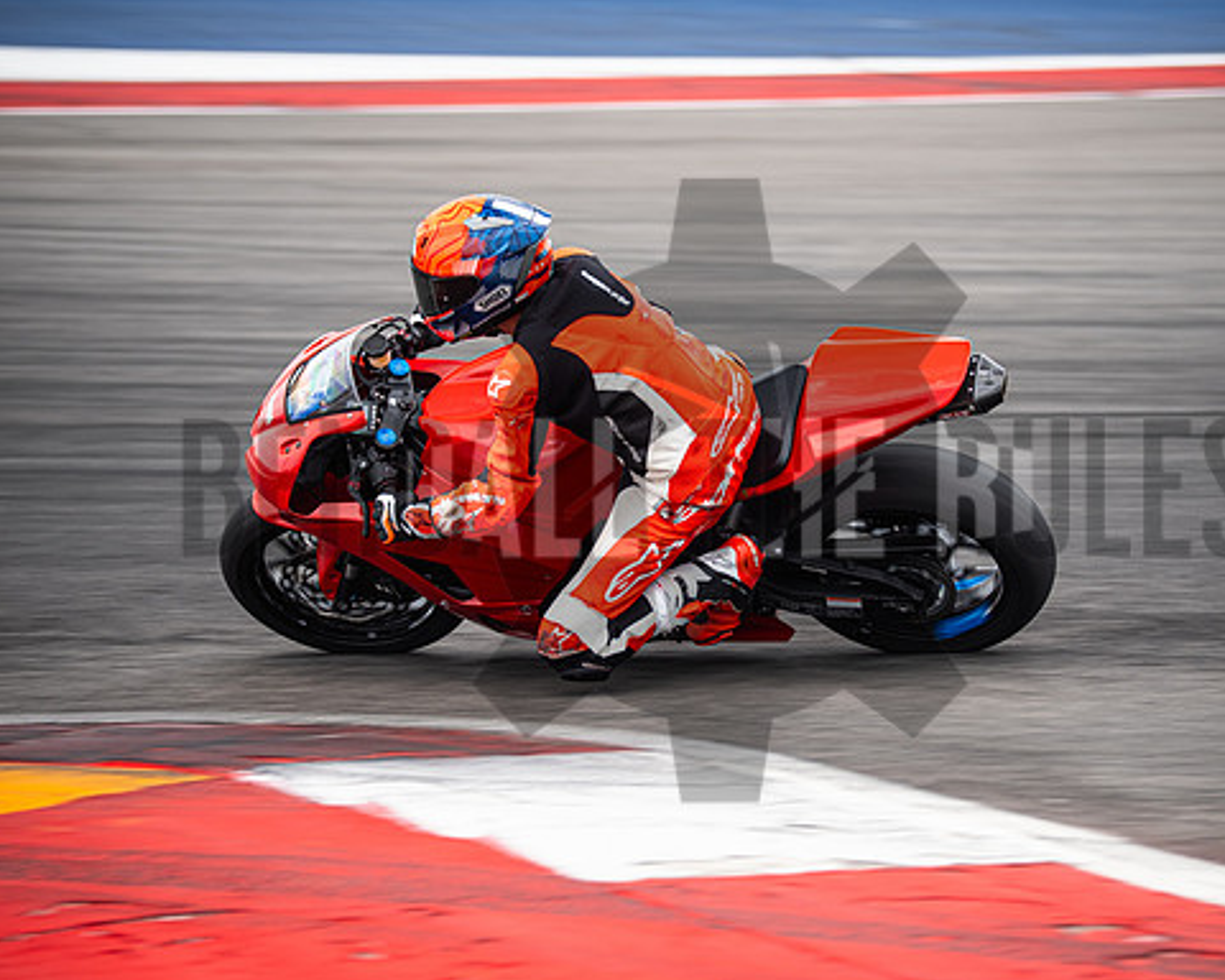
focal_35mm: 238
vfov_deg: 6.5
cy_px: 491
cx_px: 720
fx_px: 8629
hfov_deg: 8.1
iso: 160
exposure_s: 1/250
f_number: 3.2
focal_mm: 140
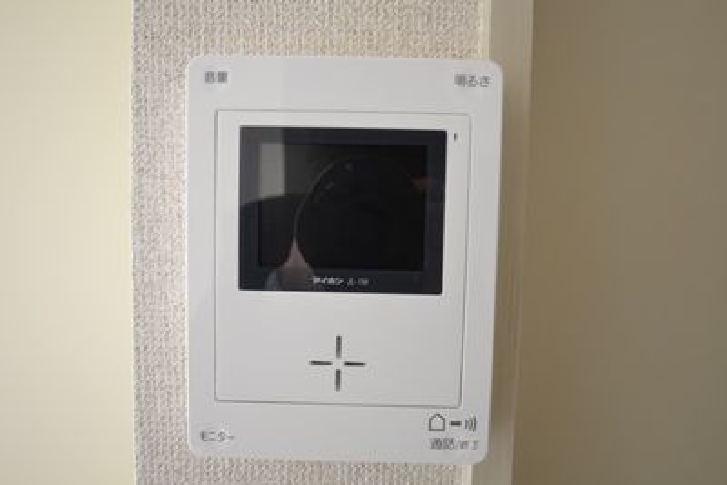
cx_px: 364
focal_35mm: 20
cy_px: 242
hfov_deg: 85.4
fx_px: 394
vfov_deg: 63.3
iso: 100
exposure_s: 1/25
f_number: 3.8
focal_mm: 13
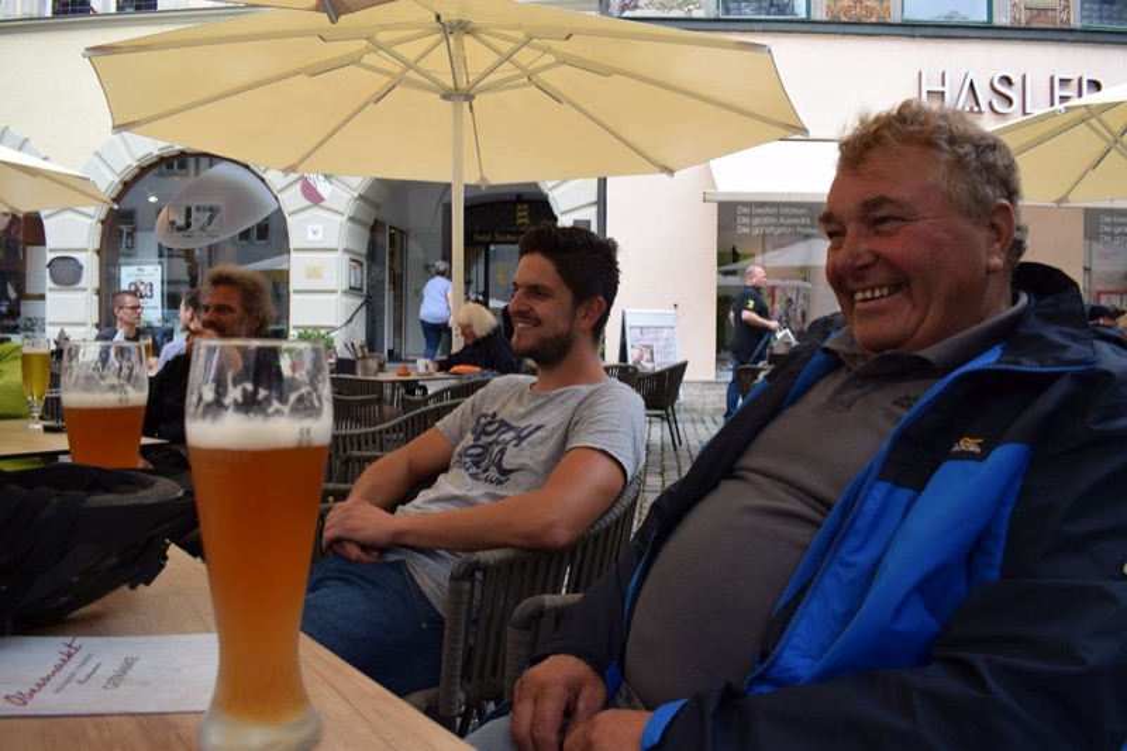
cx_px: 564
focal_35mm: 27
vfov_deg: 47.9
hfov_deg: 67.4
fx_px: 845
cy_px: 376
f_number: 7.1
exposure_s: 1/200
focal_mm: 18
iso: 400
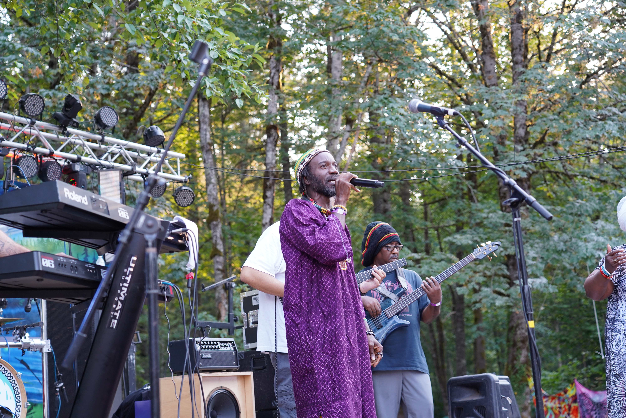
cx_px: 313
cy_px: 209
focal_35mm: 59
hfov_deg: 33.9
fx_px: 1026
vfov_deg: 23.0
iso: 640
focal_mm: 59
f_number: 4
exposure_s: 1/160
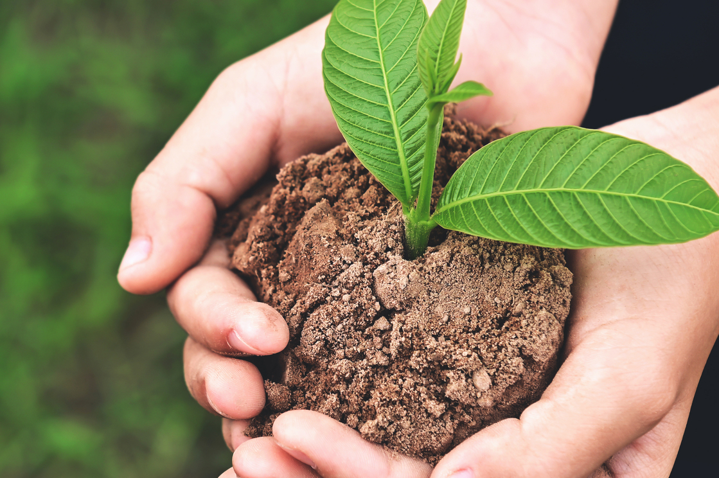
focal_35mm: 118
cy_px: 239
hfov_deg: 17.3
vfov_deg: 11.6
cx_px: 214
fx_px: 2355
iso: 50
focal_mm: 66
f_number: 5.6
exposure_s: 1/200
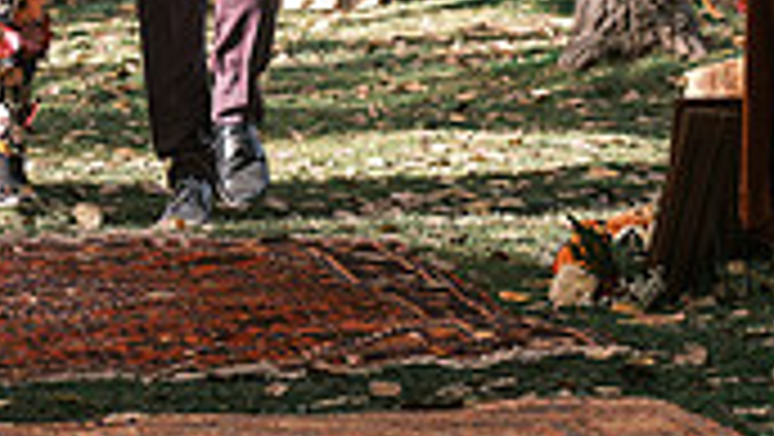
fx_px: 5442
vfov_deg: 4.5
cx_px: 158
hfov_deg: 8.1
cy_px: -312
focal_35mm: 265
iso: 400
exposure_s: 1/500
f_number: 4
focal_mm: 50
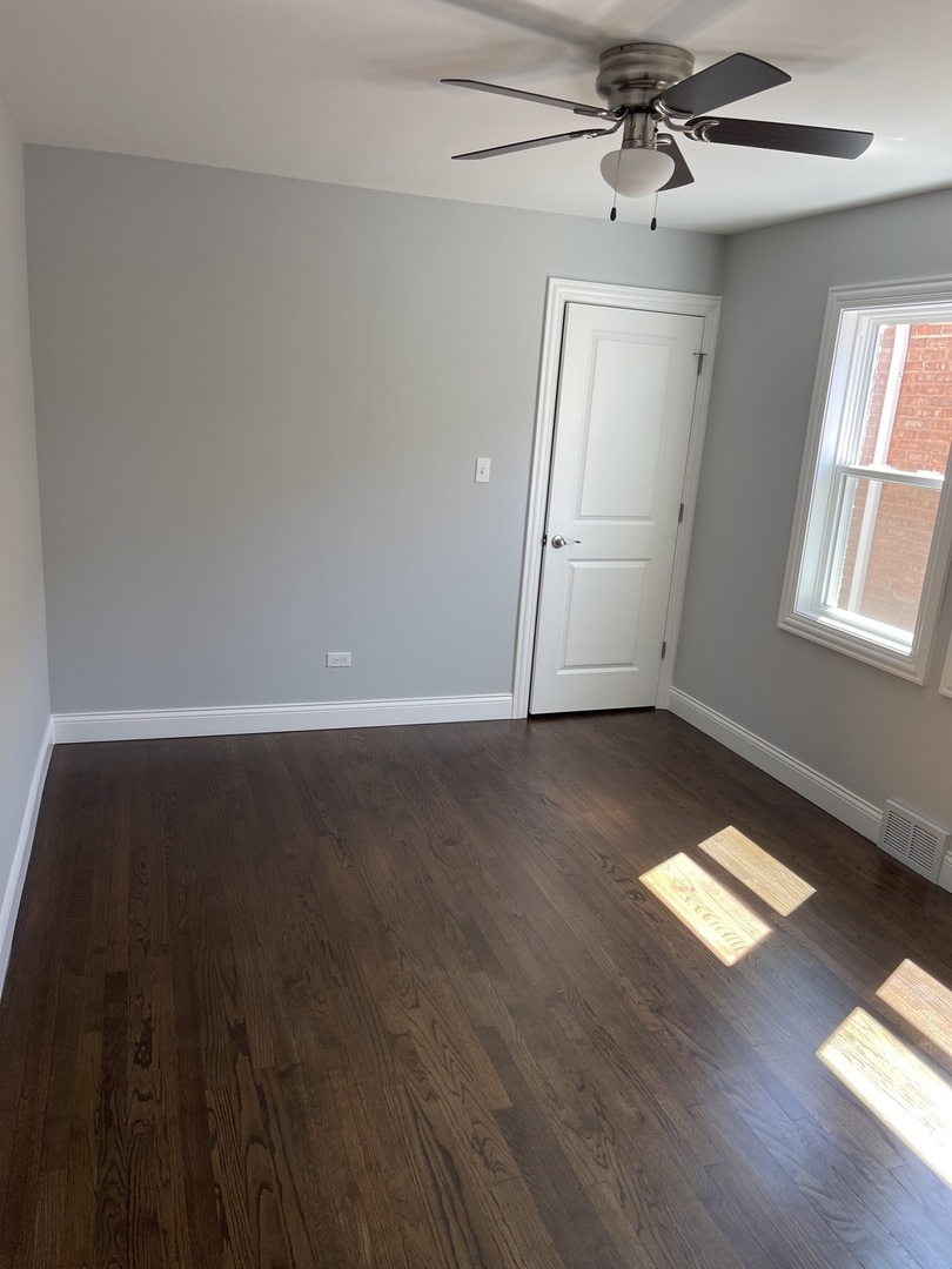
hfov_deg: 53.1
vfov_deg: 67.3
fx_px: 953
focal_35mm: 26
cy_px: 634
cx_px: 476
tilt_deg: -15.2
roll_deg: -4.1
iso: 50
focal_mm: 5.1
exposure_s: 1/121
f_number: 1.6
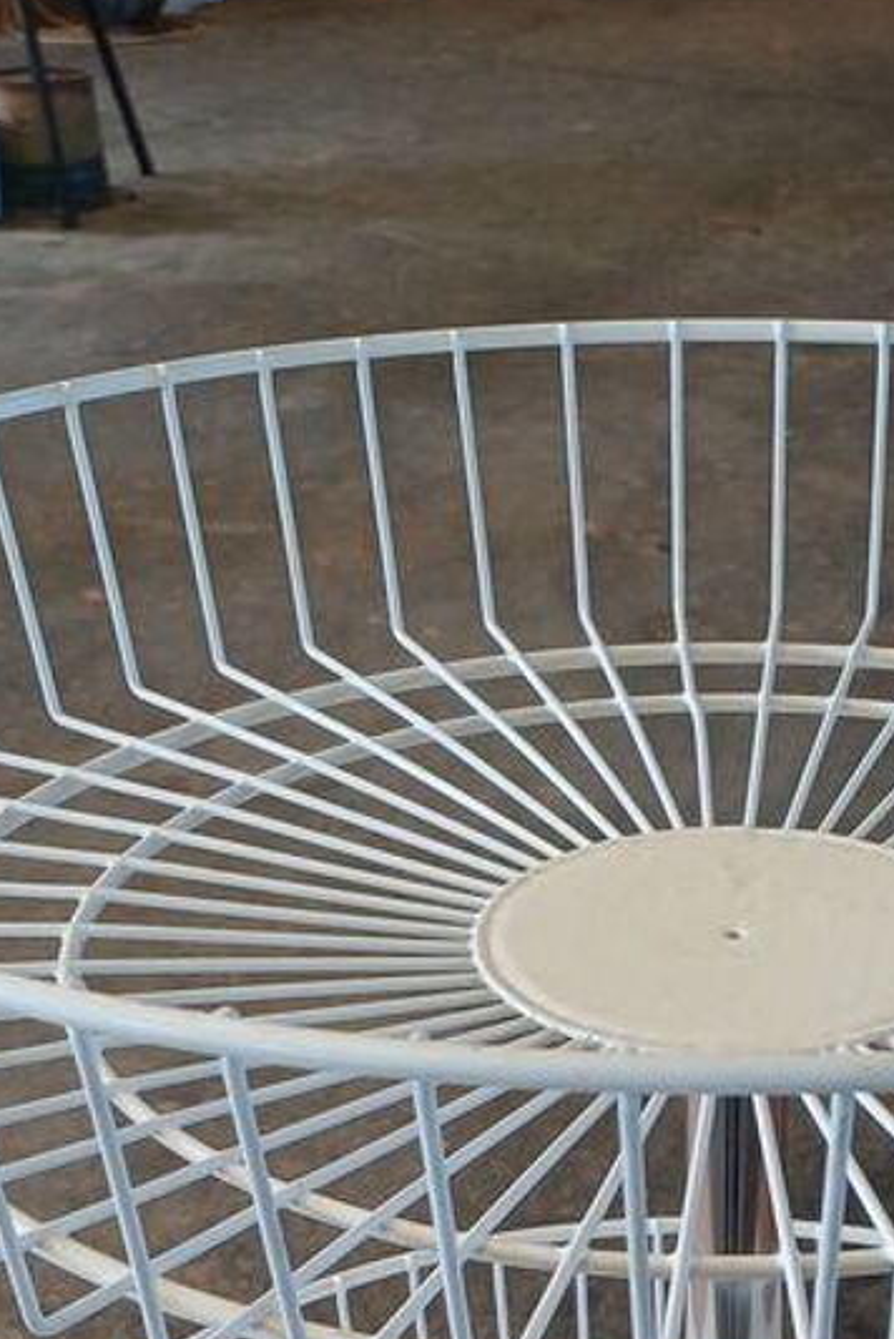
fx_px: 2418
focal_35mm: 65
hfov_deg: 20.8
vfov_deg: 27.9
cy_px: 1516
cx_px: 678
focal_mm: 4.65
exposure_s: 1/50
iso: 80
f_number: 1.8
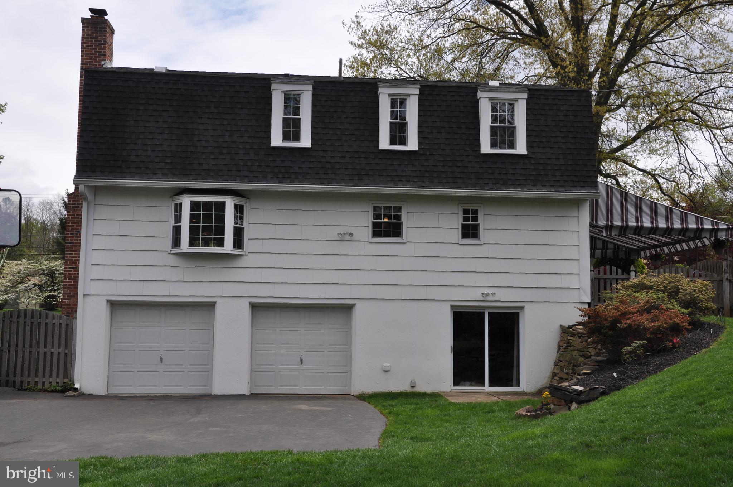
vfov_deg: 35.4
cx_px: 366
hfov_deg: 51.3
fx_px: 763
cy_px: 244
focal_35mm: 38
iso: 200
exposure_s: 1/400
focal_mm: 25
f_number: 10
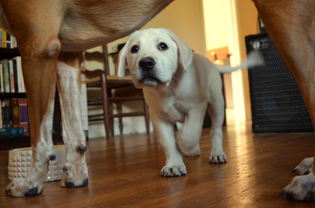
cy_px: 104
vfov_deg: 31.7
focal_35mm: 42
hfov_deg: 46.5
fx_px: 367
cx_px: 158
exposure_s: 1/60
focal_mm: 28
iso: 560
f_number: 3.5
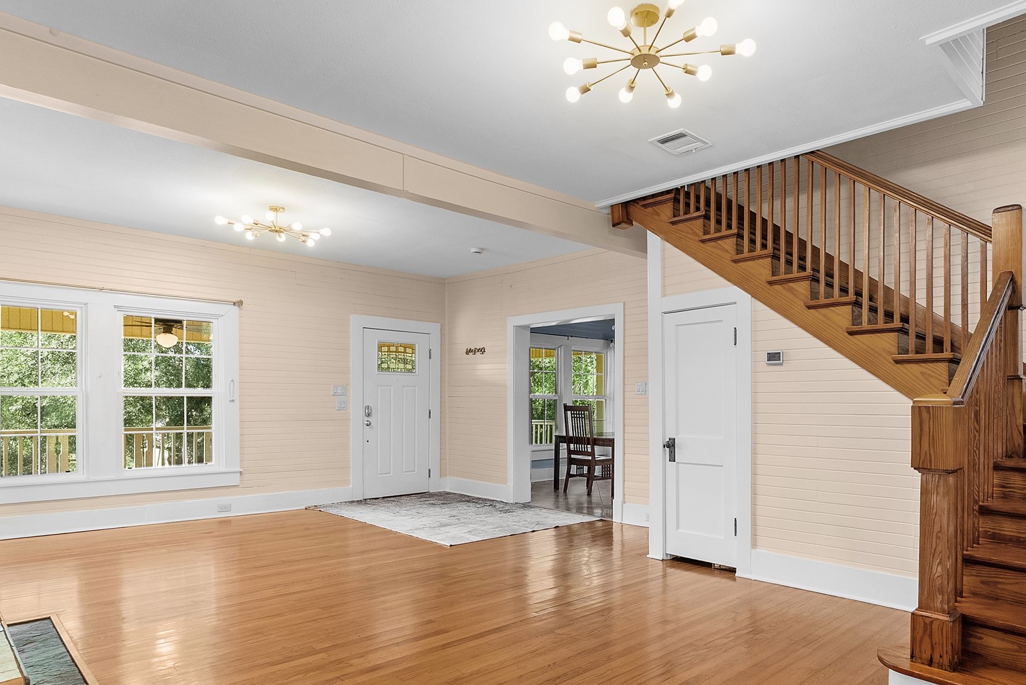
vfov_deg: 53.4
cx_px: 575
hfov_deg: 74.1
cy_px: 409
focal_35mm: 24
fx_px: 676
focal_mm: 16.5
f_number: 8
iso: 1000
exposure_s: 1/10
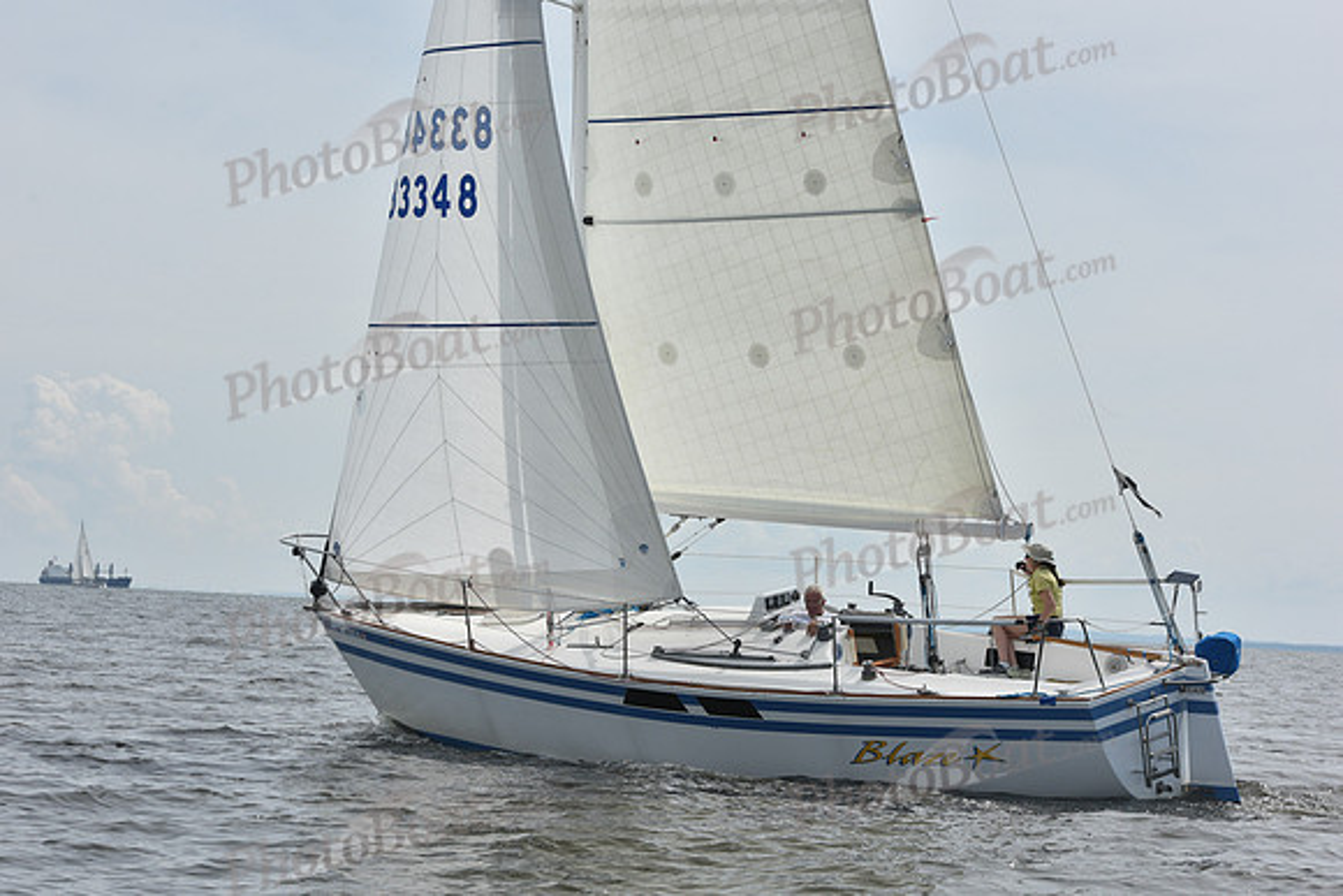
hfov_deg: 23.9
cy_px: 448
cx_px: 672
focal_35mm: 85
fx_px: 3172
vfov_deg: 16.1
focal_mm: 85
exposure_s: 1/1250
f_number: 10
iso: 320
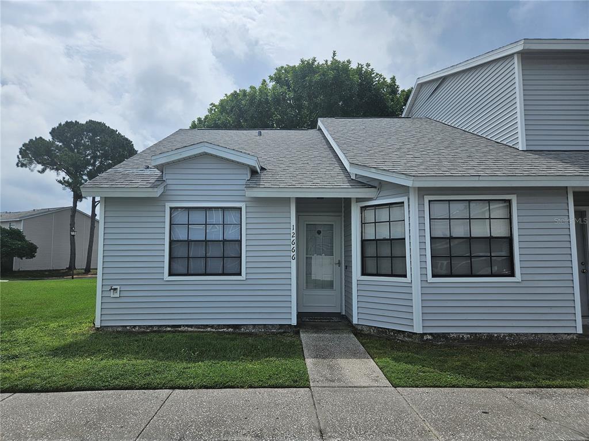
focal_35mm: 23
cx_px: 294
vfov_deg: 58.9
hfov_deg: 73.9
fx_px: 391
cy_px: 220
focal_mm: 5.4
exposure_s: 1/3882
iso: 25
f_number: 1.8
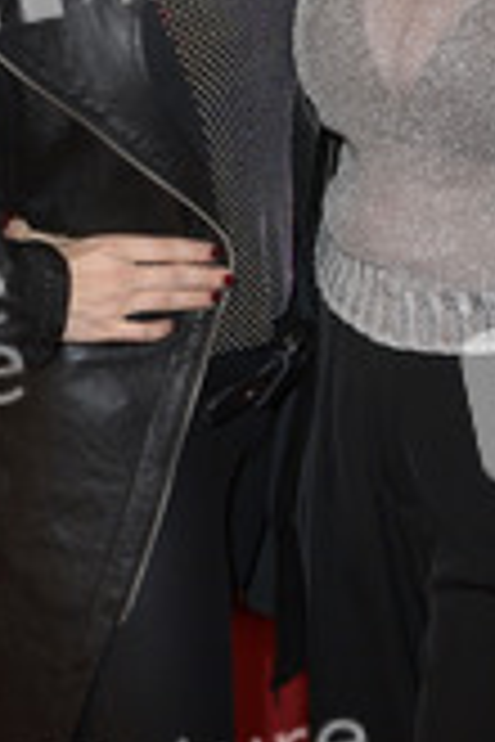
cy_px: 153
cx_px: 284
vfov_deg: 21.9
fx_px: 1897
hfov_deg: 14.9
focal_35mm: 92
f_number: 5.6
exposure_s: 1/30
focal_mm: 38
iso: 500
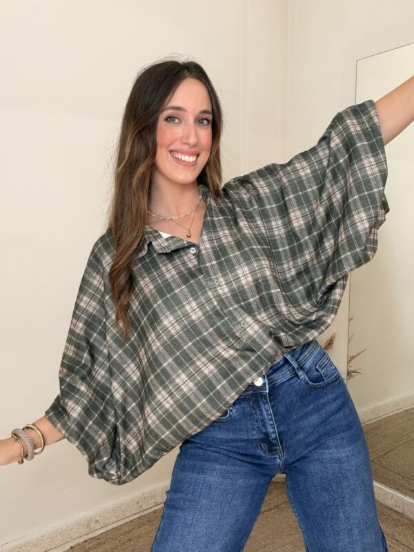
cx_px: 207
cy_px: 276
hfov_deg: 46.8
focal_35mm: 30
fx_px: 478
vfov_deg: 60.0
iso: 100
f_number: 1.9
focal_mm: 2.71
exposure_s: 1/60
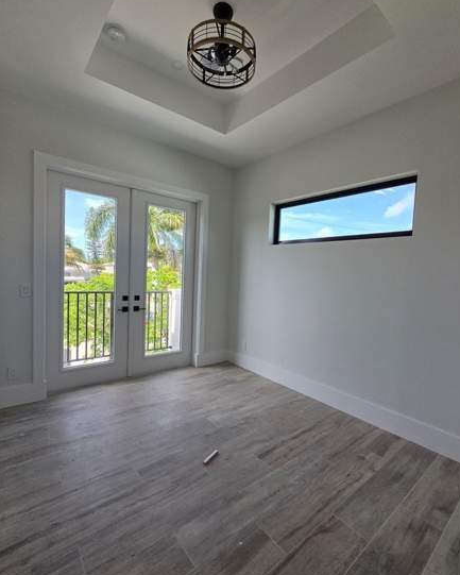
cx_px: 237
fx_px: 255
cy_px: 291
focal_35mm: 15
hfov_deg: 84.0
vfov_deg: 96.8
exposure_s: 1/713
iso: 100
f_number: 2.2
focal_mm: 2.2
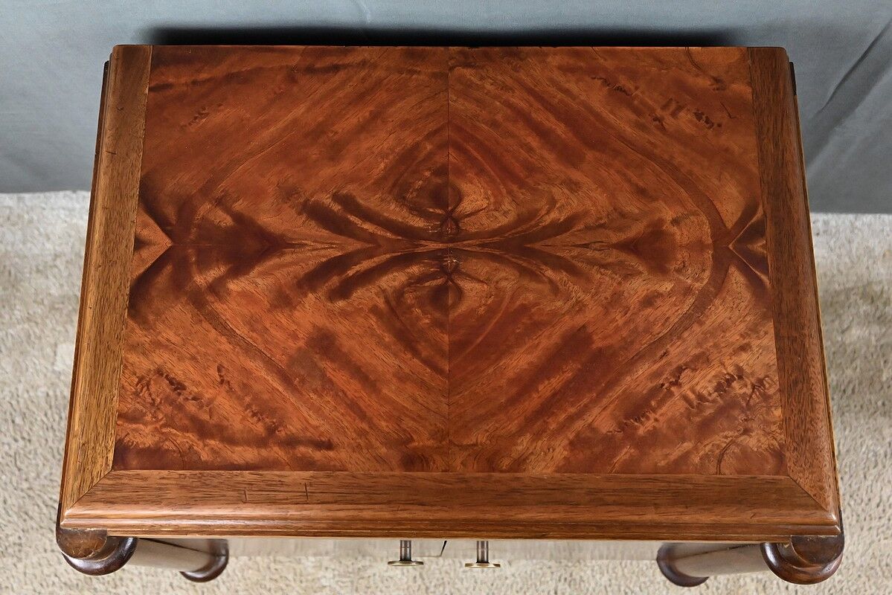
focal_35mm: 32
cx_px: 446
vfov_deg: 41.1
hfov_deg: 58.7
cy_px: 298
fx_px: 793
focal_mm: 32
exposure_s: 1/100
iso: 5000
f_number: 4.8
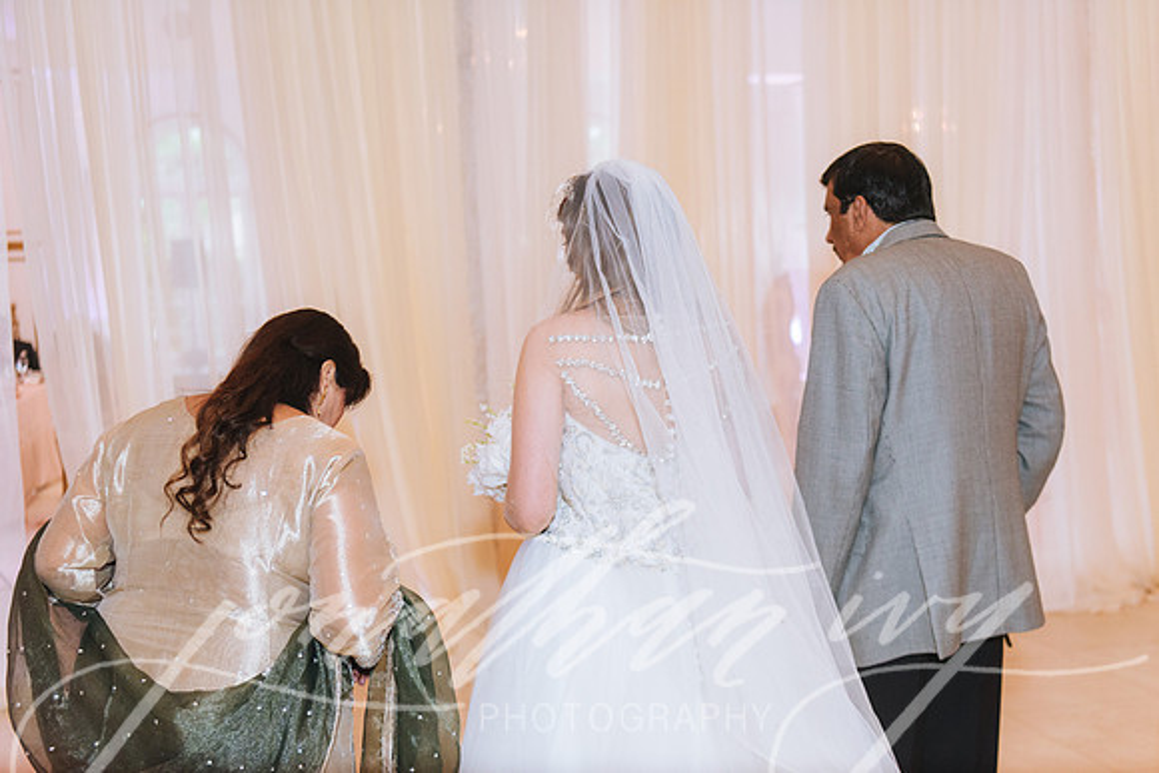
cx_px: 608
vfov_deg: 29.2
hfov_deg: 42.6
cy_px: 405
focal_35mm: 46
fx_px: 1486
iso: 1600
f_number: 2.8
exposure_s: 1/320
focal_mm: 44
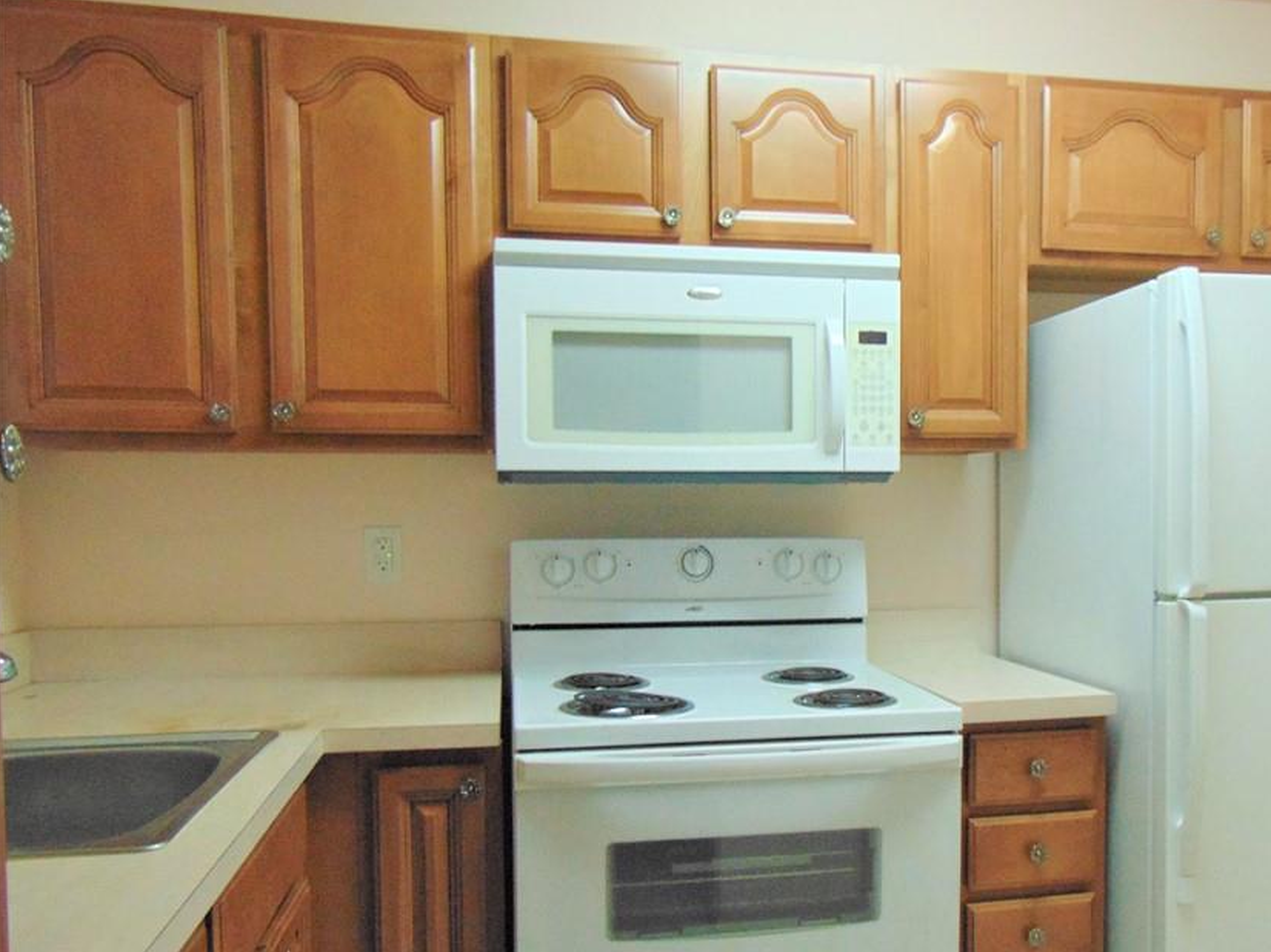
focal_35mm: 31
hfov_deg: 57.7
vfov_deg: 45.2
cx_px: 783
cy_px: 560
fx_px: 1138
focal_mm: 4.5
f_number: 3
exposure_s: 1/30
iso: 320
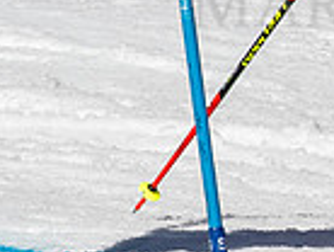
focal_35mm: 3993
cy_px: 59
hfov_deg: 0.5
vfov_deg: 0.4
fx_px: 38594
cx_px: 530
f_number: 8
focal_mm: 400
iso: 200
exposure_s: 1/2000
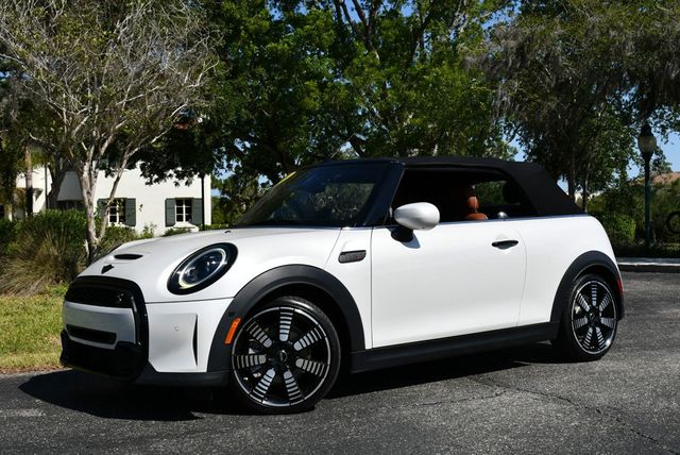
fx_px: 907
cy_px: 228
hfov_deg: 41.1
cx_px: 340
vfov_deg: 28.1
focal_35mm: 48
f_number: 9
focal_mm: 24
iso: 100
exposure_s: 1/320
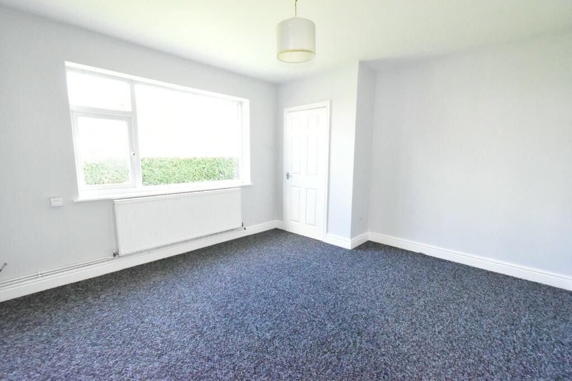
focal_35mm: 15
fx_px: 238
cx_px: 286
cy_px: 190
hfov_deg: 100.4
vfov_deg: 77.3
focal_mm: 10
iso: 12800
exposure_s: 1/200
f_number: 10
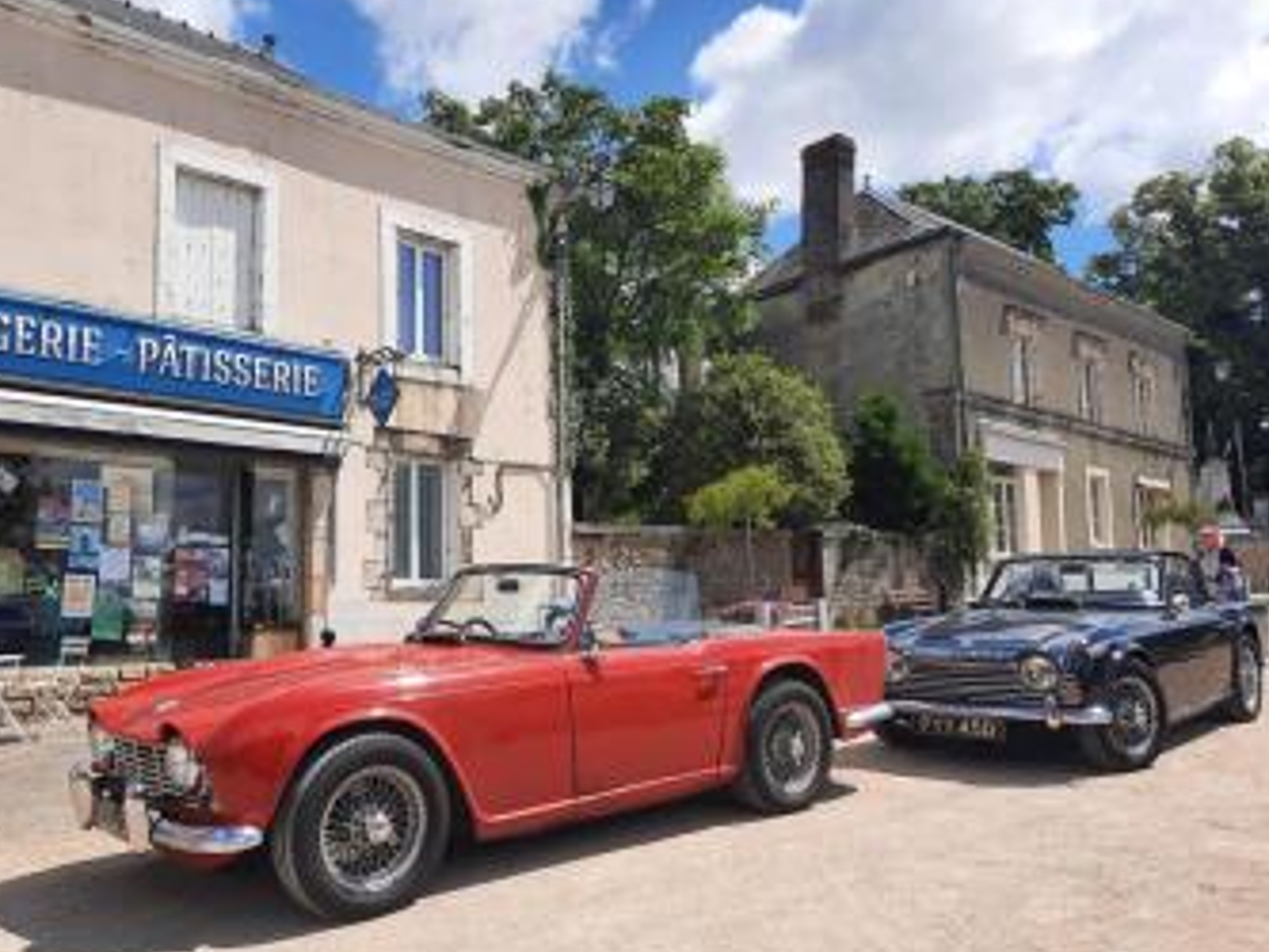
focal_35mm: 30
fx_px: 1100
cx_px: 549
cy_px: 510
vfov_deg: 46.8
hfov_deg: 59.7
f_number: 2
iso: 32
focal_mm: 4.6
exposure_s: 1/1350
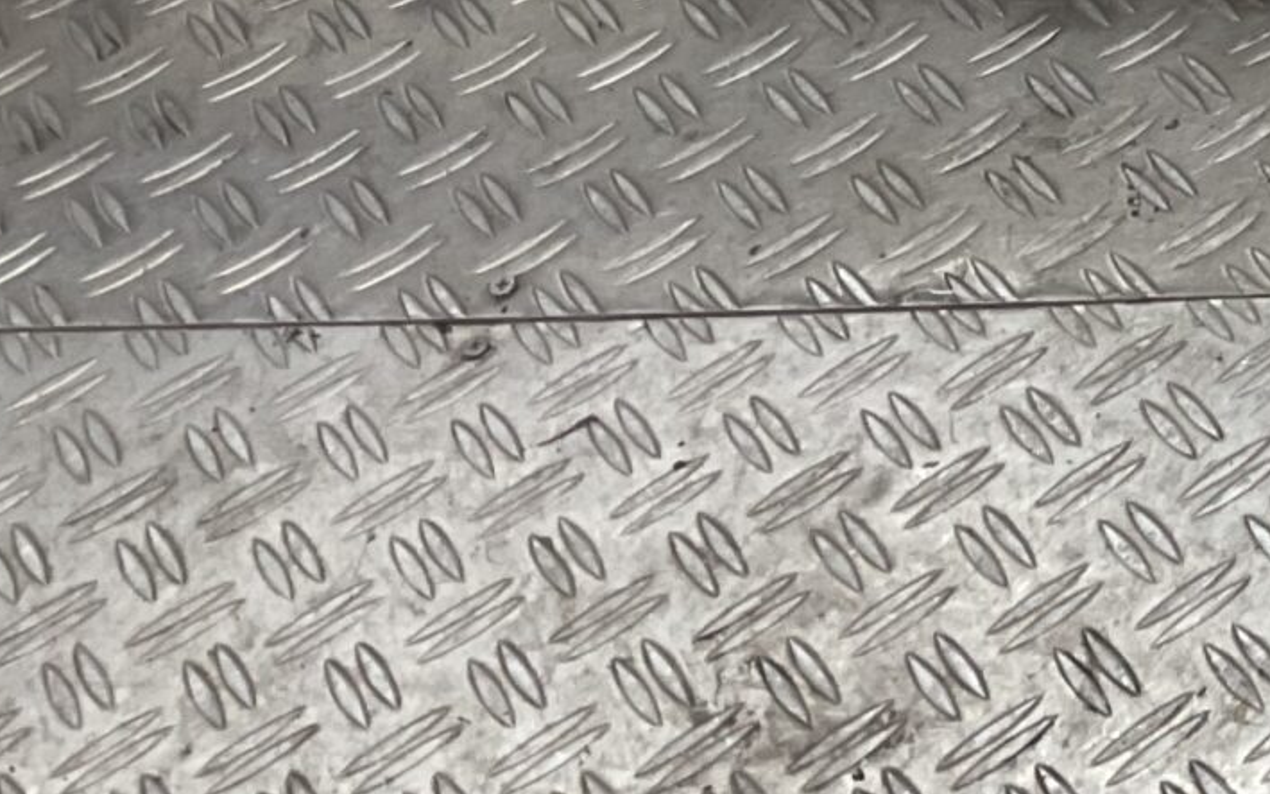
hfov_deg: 16.4
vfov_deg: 11.3
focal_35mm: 111
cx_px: 2123
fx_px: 3842
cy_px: -405
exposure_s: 1/120
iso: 32
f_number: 1.8
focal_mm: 3
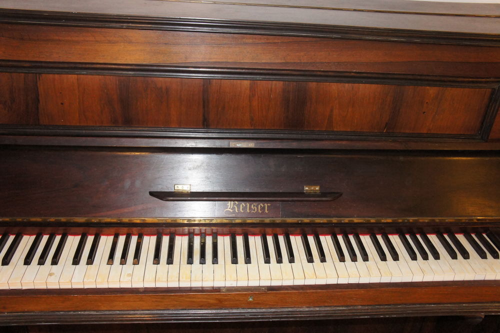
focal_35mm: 34
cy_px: 166
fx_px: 479
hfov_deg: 55.1
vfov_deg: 38.3
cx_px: 250
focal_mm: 23
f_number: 4
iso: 1600
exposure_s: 1/60
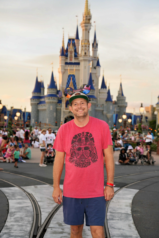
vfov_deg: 38.9
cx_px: 80
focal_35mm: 51
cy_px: 119
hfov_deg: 26.5
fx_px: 338
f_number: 4
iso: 160
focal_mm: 51
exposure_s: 1/60
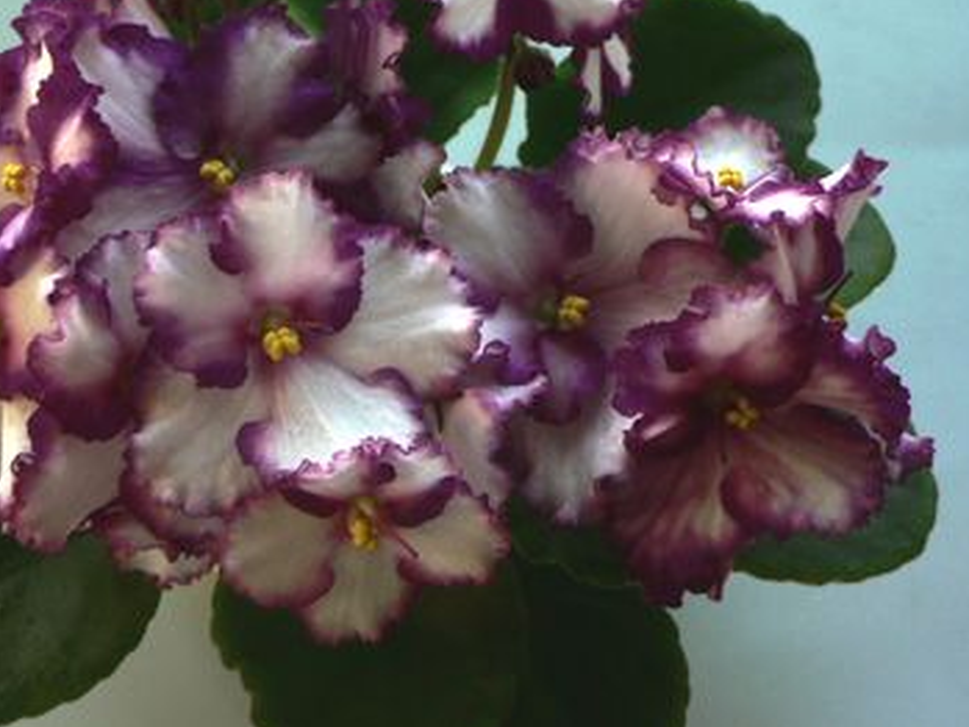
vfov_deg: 22.3
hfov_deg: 29.2
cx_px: 333
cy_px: 319
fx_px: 1848
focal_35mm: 66
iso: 80
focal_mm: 6
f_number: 2.8
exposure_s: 1/50
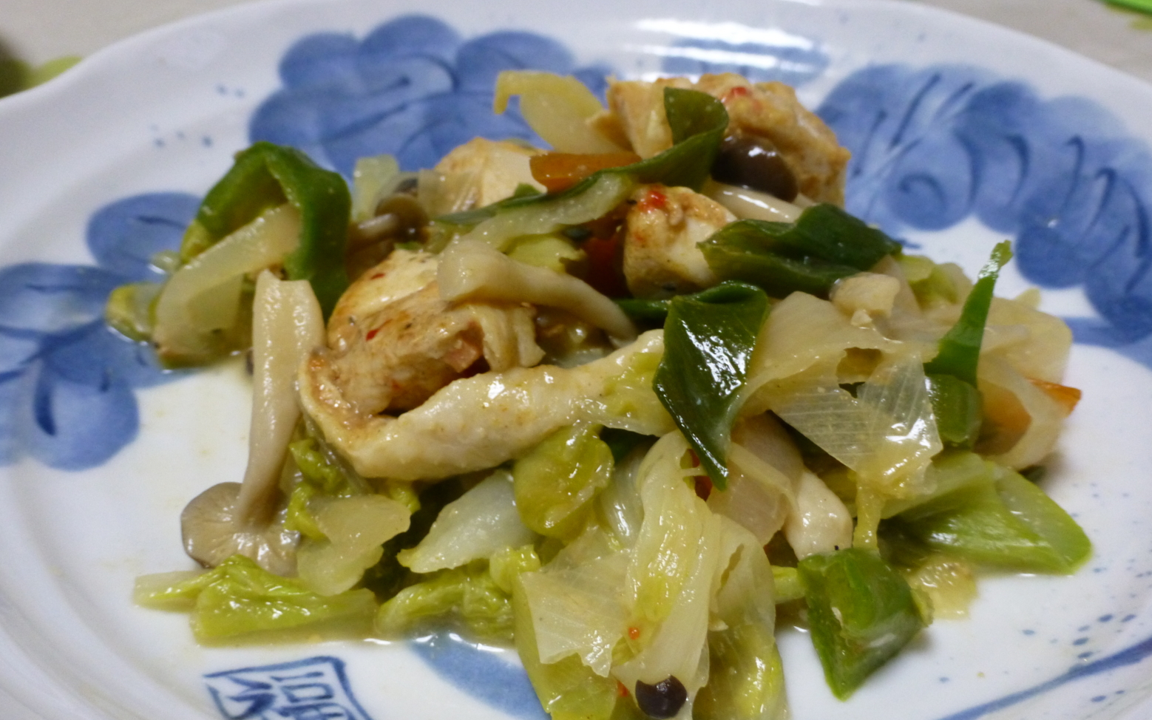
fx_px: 1162
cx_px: 583
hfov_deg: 52.7
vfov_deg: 34.4
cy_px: 422
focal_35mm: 37
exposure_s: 1/13
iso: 400
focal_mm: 6.1
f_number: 3.7
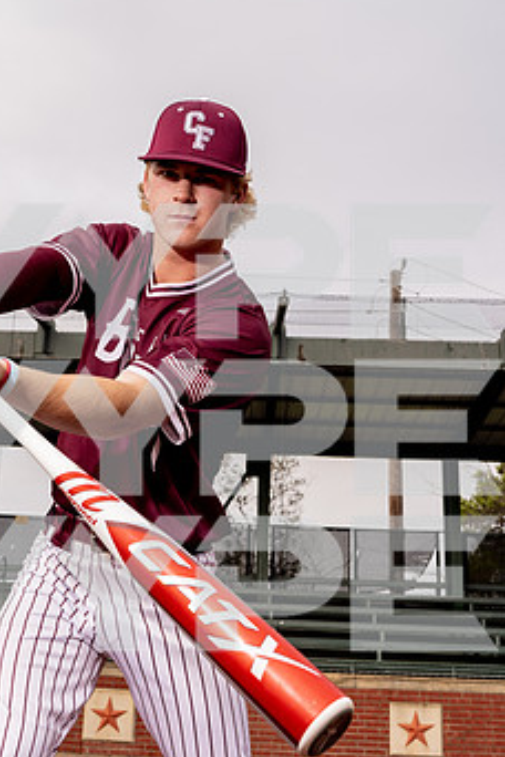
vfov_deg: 42.7
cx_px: 175
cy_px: 429
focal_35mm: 46
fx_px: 968
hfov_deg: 29.1
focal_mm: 35
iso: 125
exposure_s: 1/250
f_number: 7.1
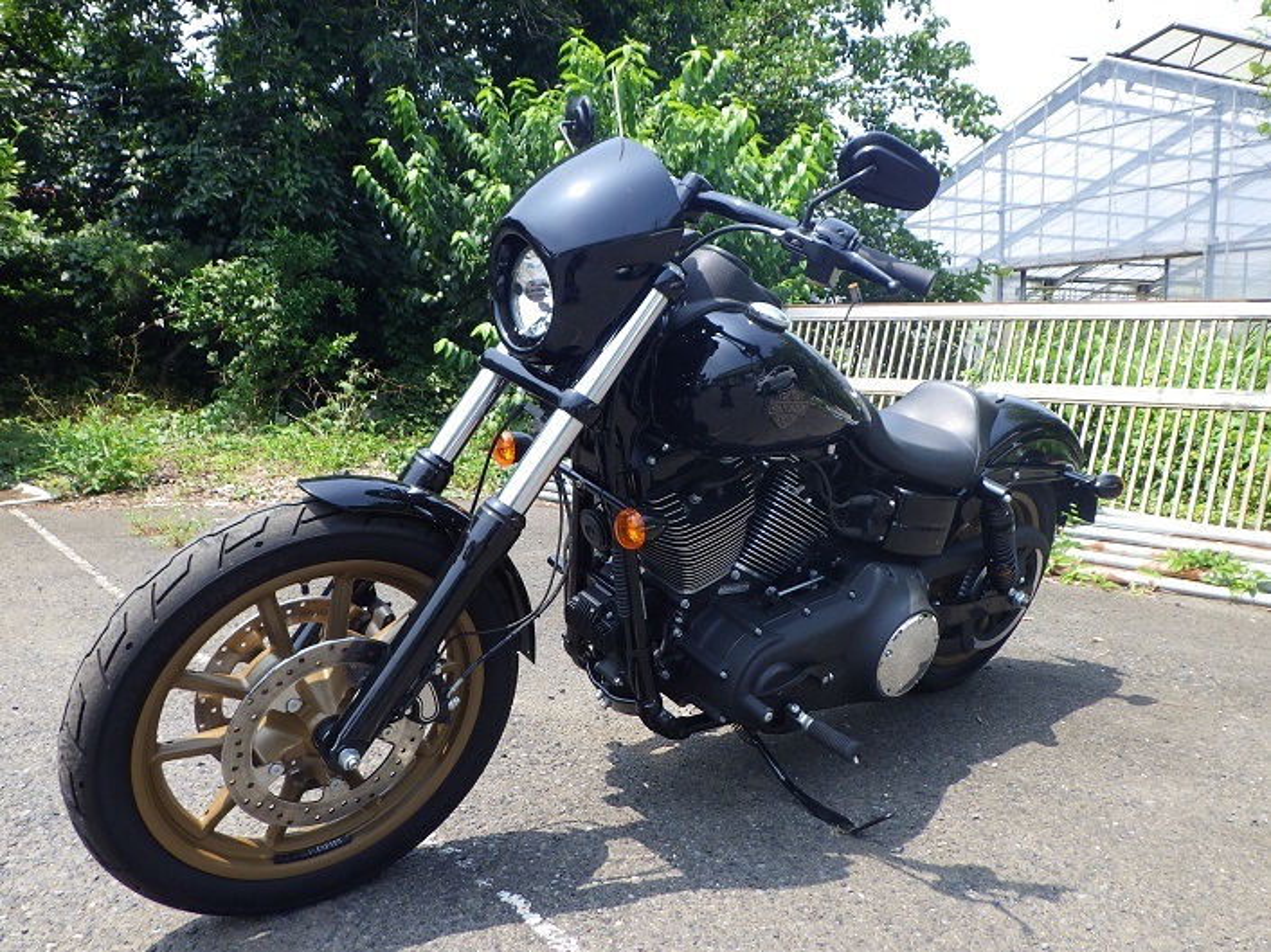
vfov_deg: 49.7
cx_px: 636
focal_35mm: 28
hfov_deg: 63.5
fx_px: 1028
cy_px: 476
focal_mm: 5
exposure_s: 1/320
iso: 125
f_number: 4.2
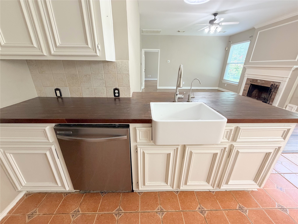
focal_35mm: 14
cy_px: 112
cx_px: 149
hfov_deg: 102.1
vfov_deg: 85.7
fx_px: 121
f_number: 2.2
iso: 250
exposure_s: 1/60
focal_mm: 2.22
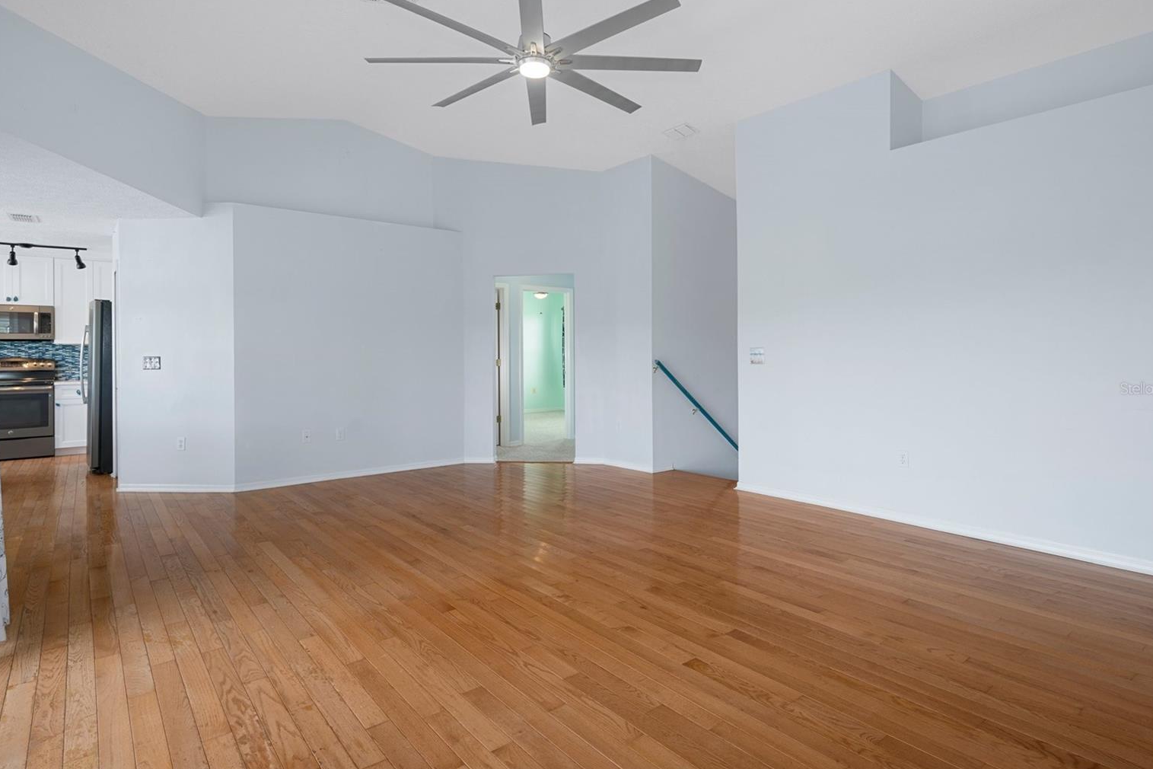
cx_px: 579
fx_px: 608
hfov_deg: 86.9
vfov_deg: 64.6
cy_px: 388
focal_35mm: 19
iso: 320
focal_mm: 18
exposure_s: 1/2.5
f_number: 8
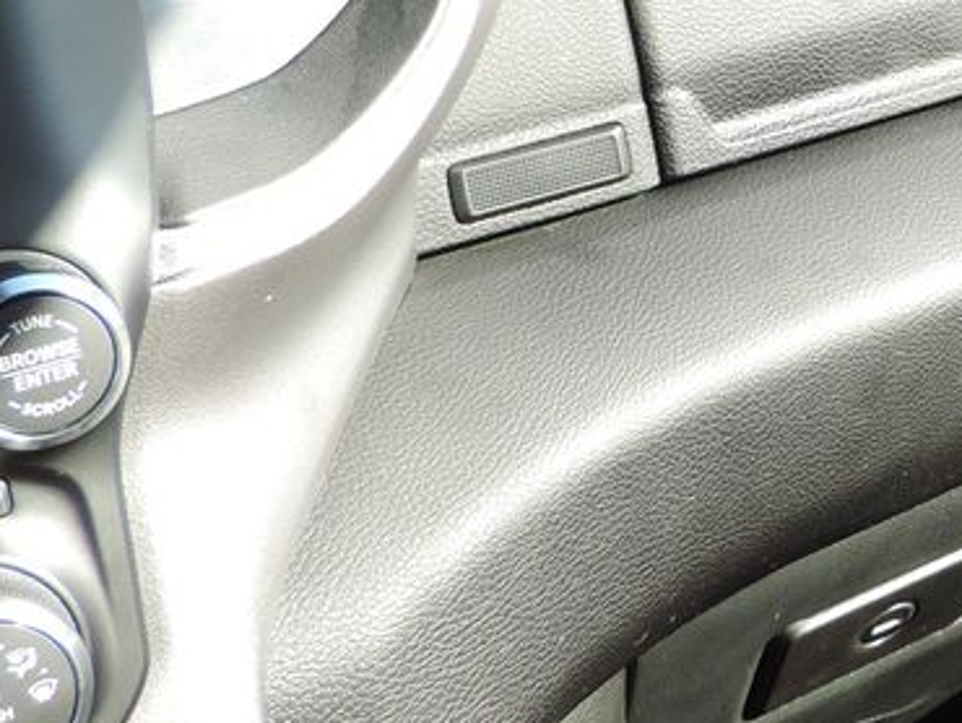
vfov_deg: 17.5
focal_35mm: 83
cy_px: 75
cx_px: 1245
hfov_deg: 21.4
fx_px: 2308
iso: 80
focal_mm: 4.3
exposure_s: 1/125
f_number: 3
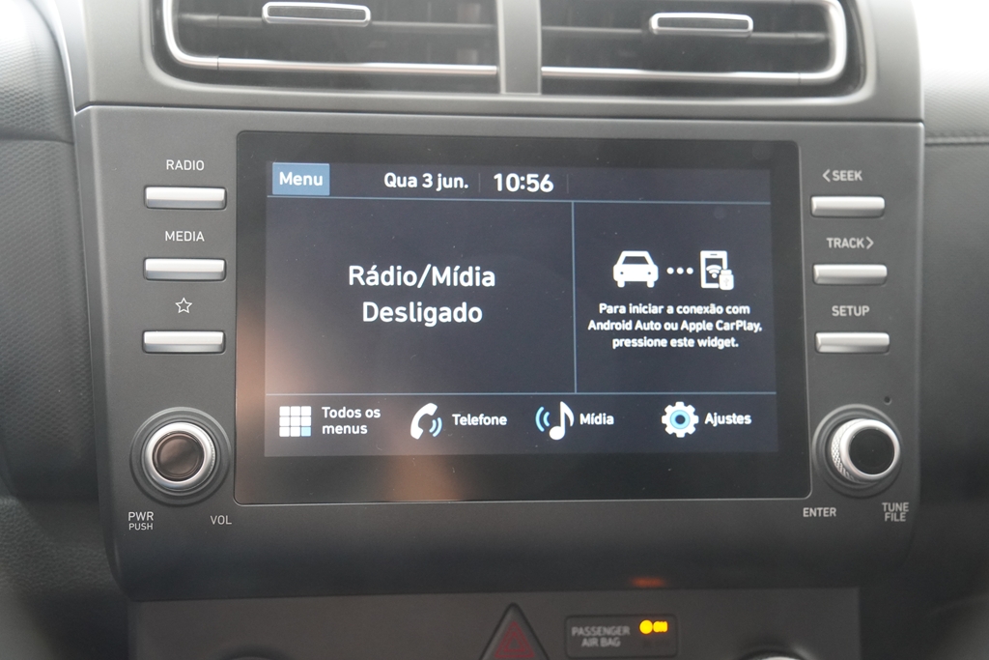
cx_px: 494
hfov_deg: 38.9
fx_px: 1401
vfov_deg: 26.5
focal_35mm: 51
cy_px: 330
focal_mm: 34
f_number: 3.2
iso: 1600
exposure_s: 1/160
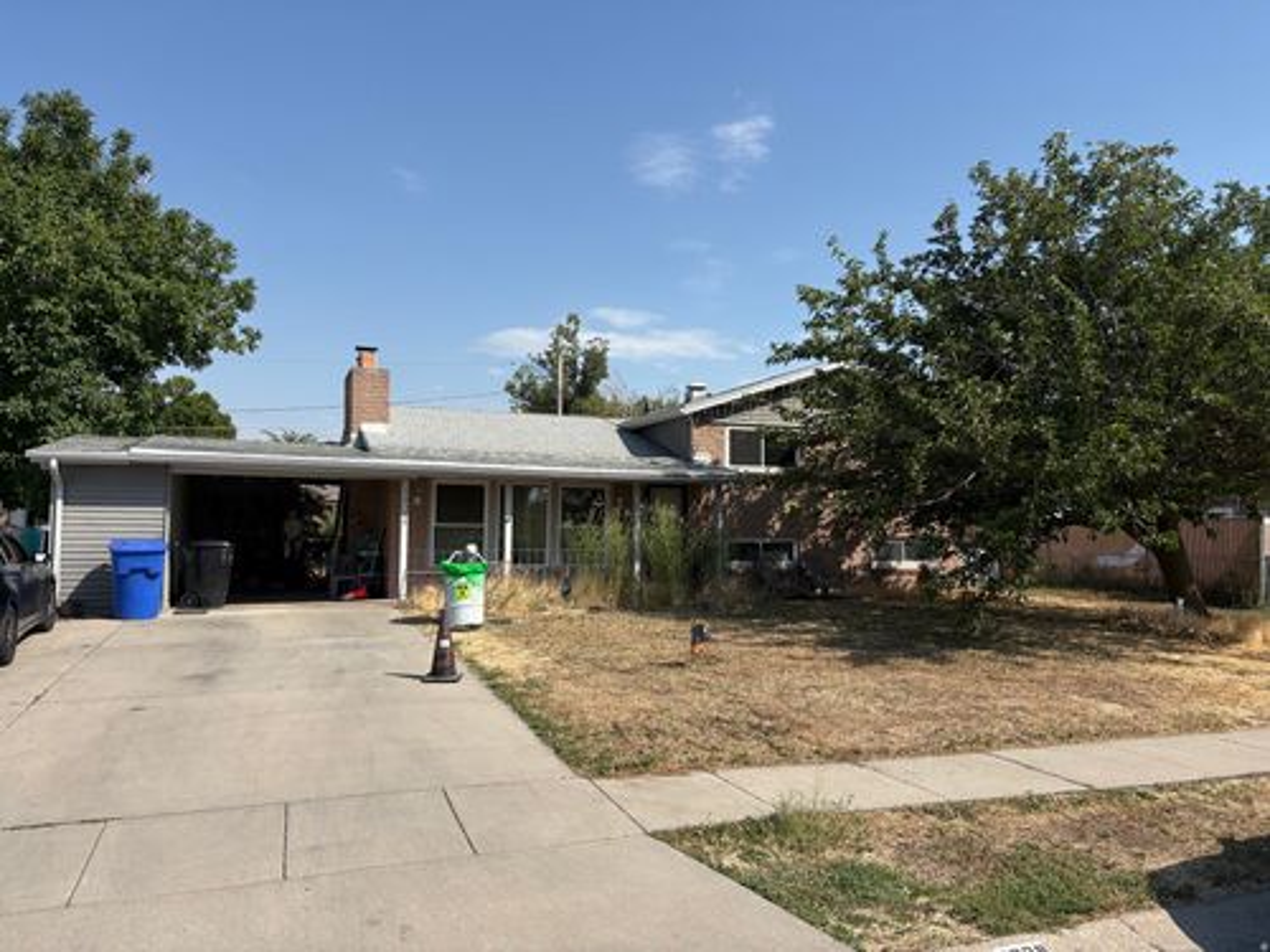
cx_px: 635
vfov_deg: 53.1
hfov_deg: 67.3
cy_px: 476
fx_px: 954
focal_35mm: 26
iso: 50
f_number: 1.6
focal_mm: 5.96
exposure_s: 1/4950
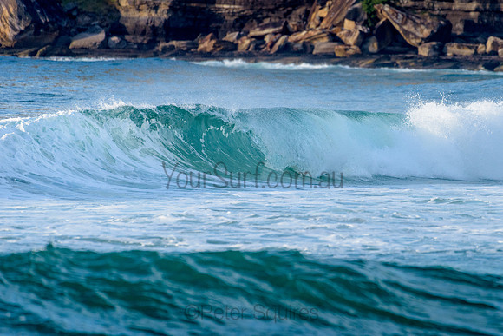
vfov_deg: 2.2
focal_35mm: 613
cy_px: 135
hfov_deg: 3.4
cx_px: 306
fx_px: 8569
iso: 640
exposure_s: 1/2000
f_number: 5.6
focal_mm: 500
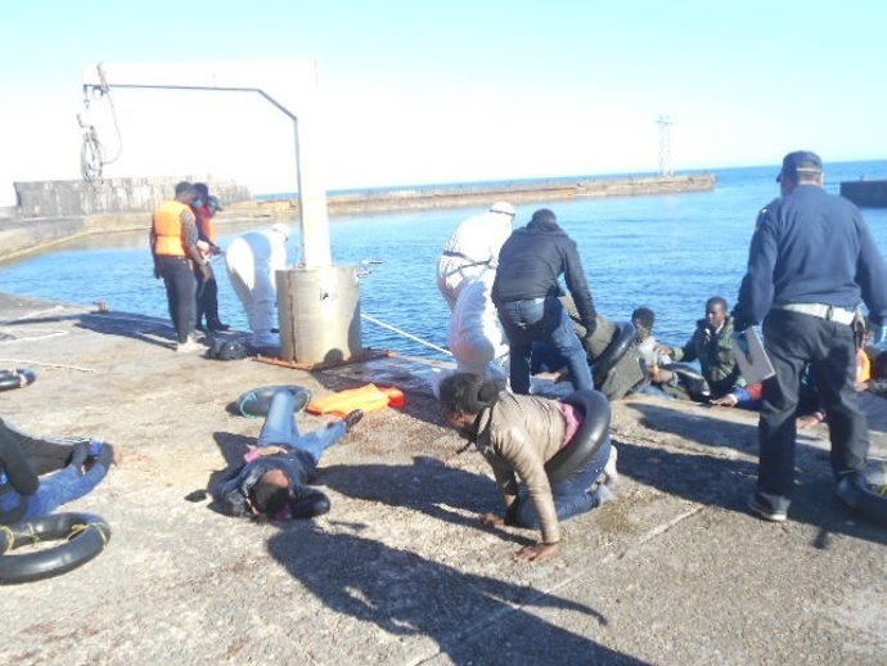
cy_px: 333
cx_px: 444
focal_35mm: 34
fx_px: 872
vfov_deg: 41.8
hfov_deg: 53.9
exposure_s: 1/320
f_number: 3.6
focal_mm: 5.8
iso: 80
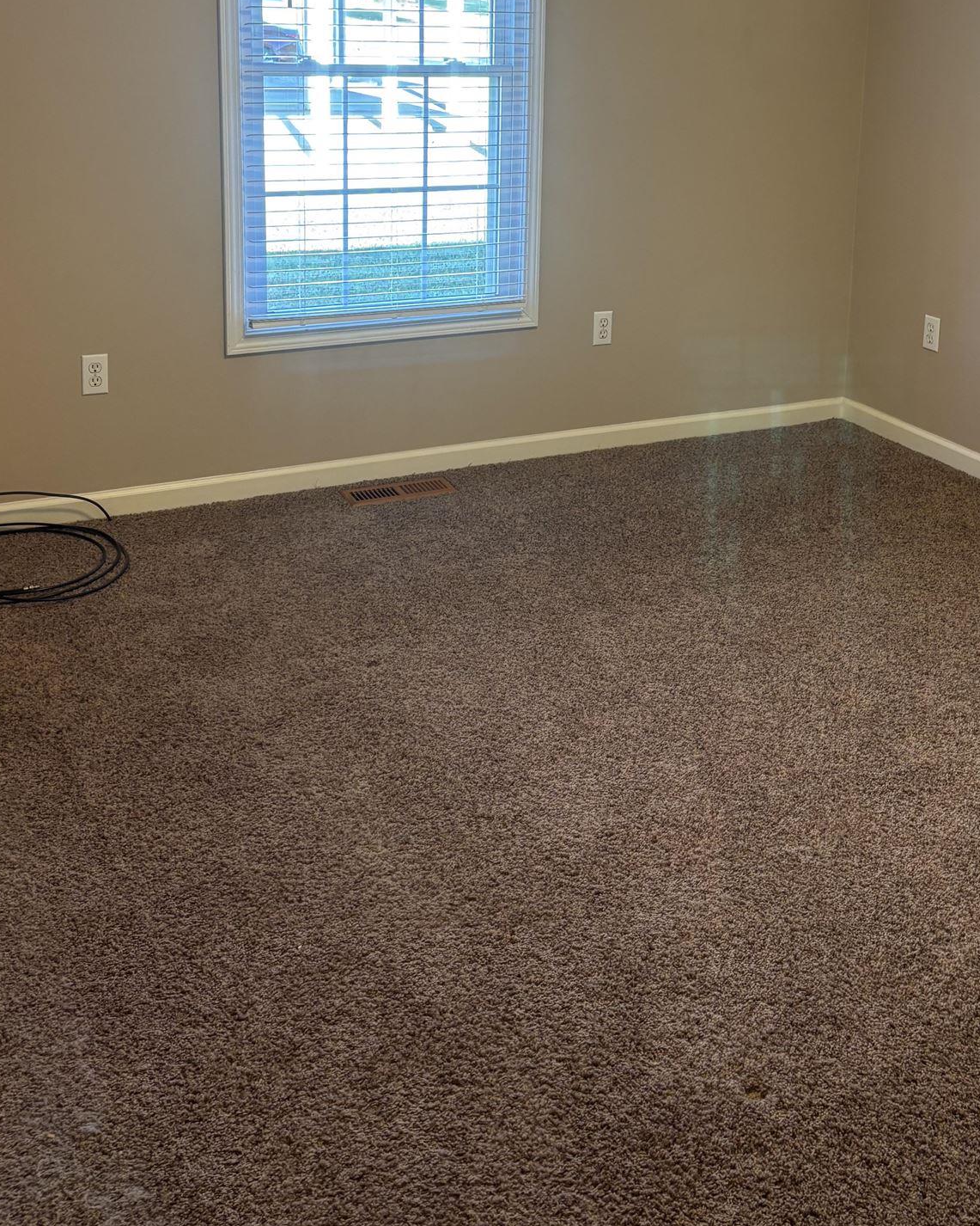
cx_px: 584
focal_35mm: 41
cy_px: 257
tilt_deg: -10.7
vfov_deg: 42.9
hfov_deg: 36.4
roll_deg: -3.2
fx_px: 1486
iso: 125
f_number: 1.6
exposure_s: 1/60
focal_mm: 5.96
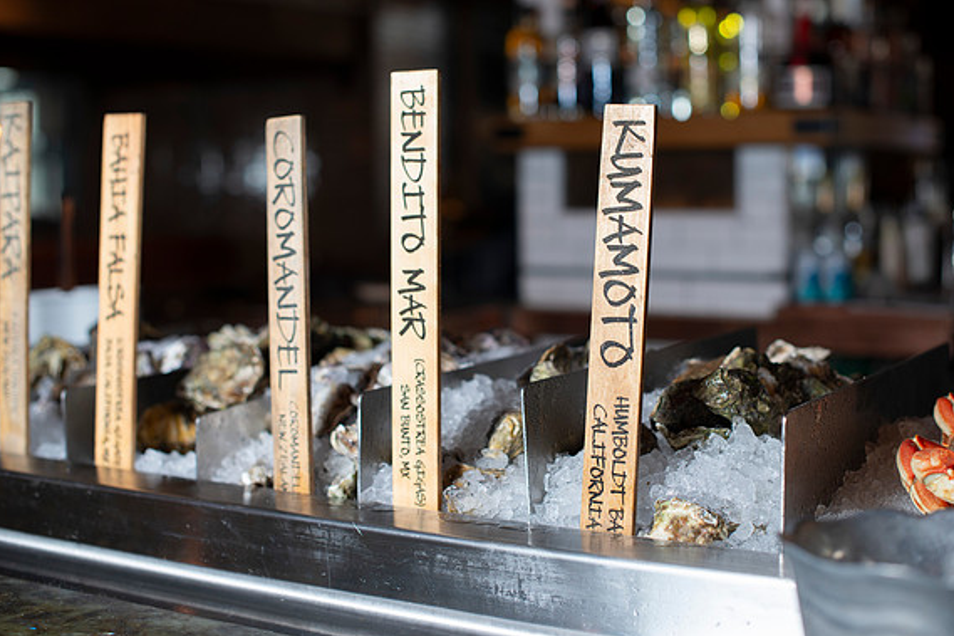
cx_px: 480
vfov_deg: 26.5
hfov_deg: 38.9
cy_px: 323
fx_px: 1351
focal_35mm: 51
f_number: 3.2
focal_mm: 50
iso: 200
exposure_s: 1/100
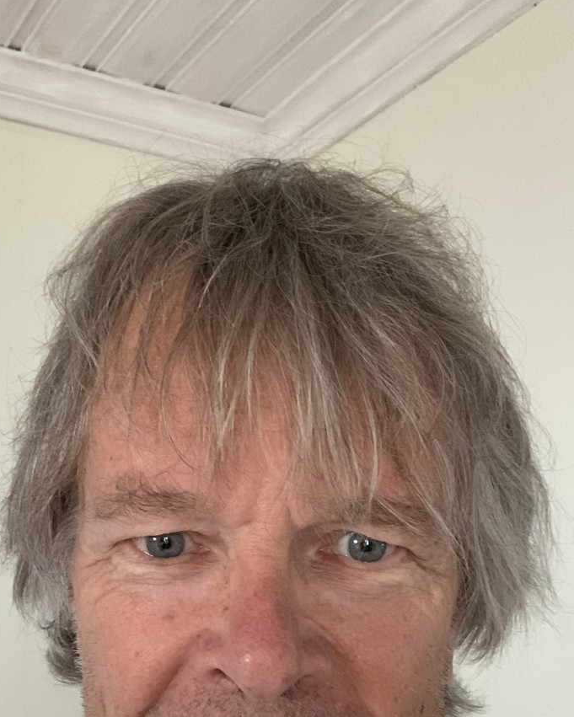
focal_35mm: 47
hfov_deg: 32.0
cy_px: 495
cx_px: 217
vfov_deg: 38.9
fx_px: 998
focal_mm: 2.87
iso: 400
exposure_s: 1/30
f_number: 2.2
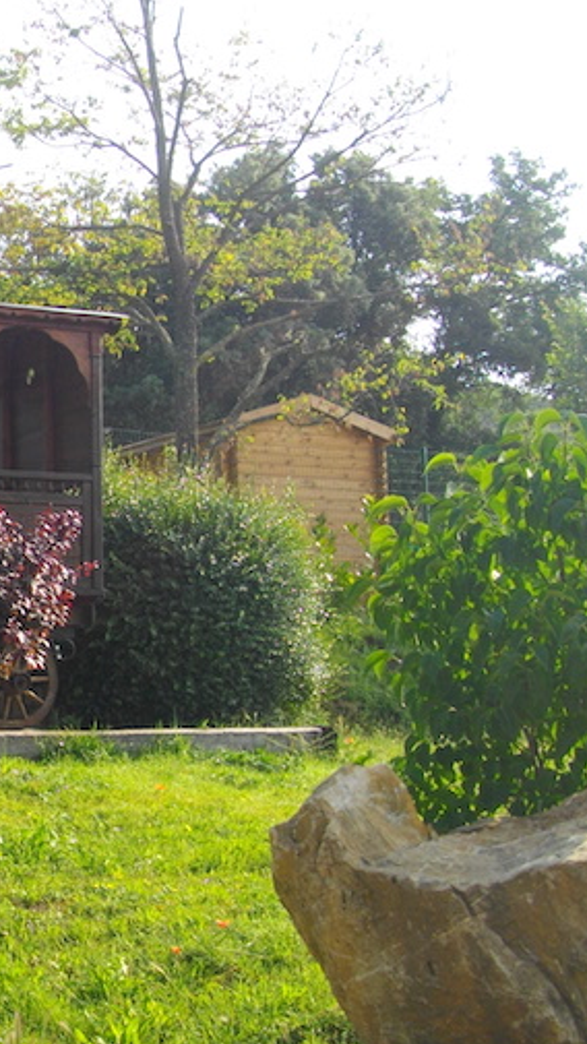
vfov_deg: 30.6
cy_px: 533
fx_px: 1910
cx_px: -176
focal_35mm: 69
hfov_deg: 16.5
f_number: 3.2
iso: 100
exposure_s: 1/500
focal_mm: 7.1
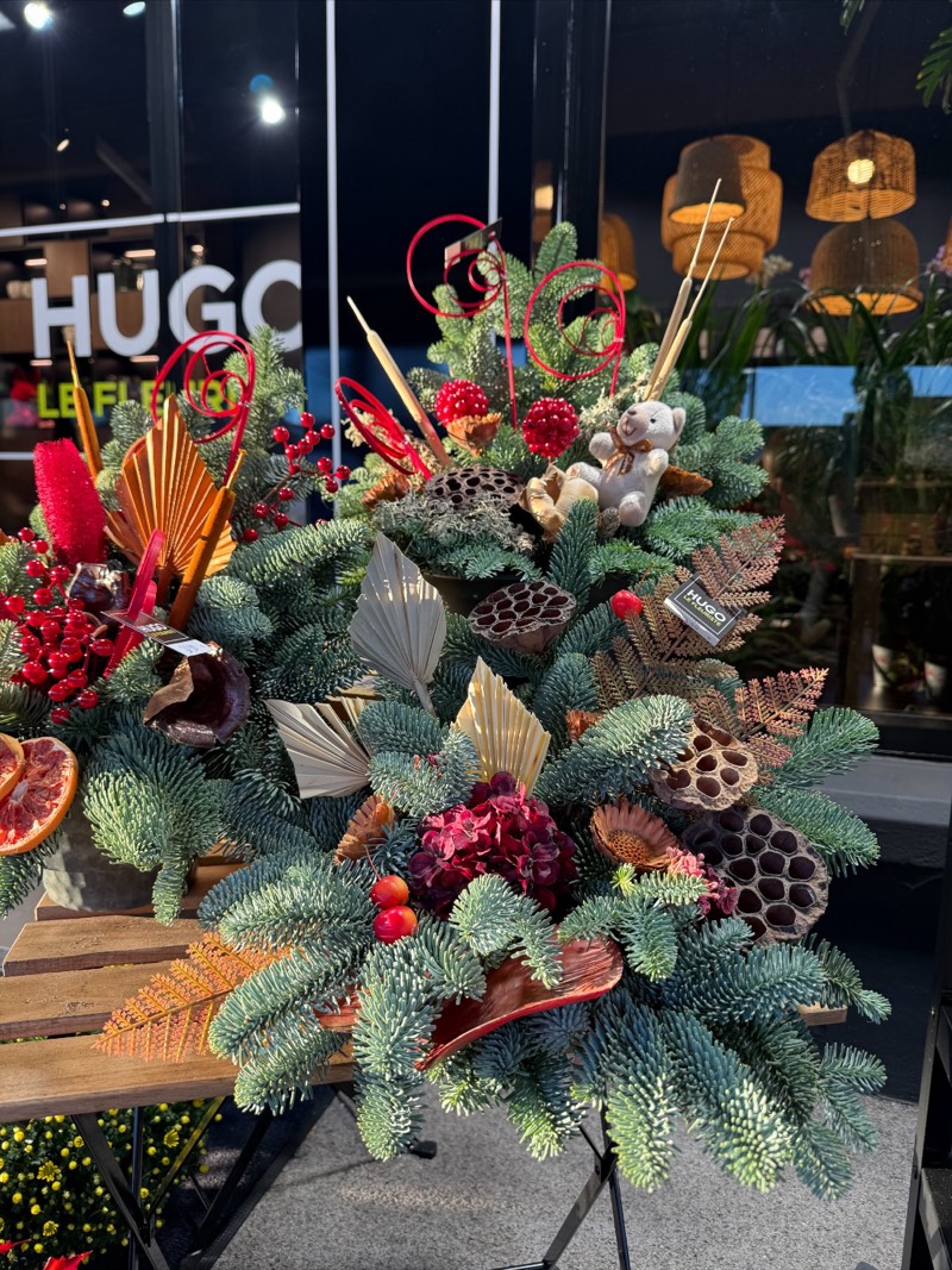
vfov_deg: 71.6
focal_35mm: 24
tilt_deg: -8.5
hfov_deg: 56.8
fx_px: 880
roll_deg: -0.3
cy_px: 635
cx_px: 476
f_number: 1.78
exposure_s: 1/133
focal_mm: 6.76
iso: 64
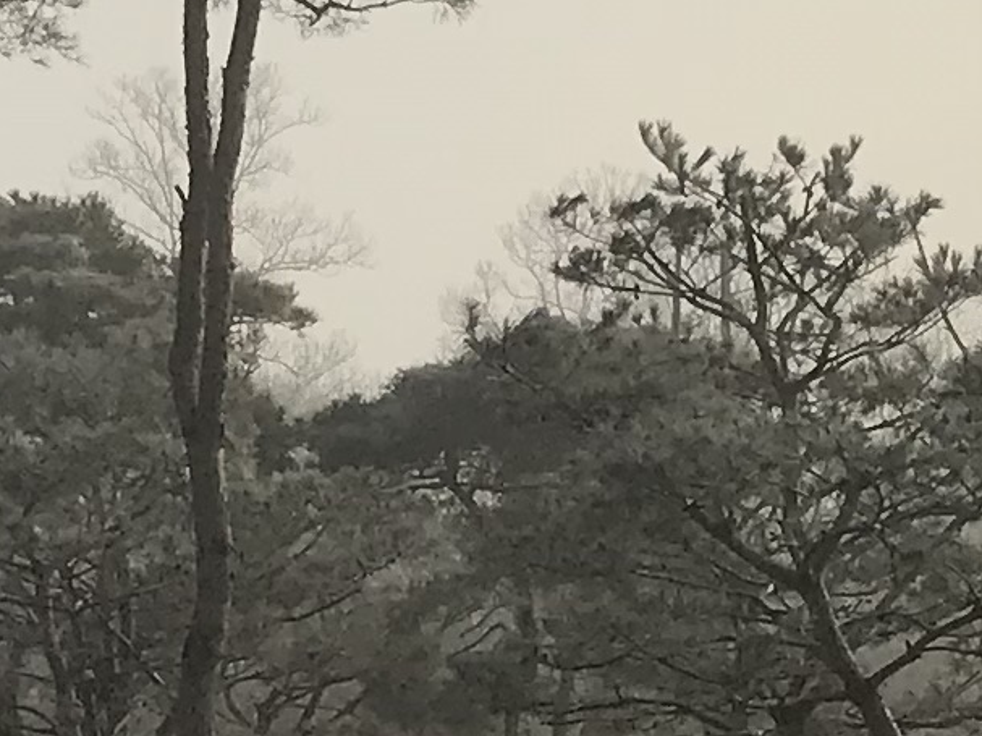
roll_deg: +0.0
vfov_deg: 7.8
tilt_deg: -6.0
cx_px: 1047
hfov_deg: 10.5
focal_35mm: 186
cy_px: 1189
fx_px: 5275
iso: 20
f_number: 1.8
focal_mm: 3.99
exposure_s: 1/4167
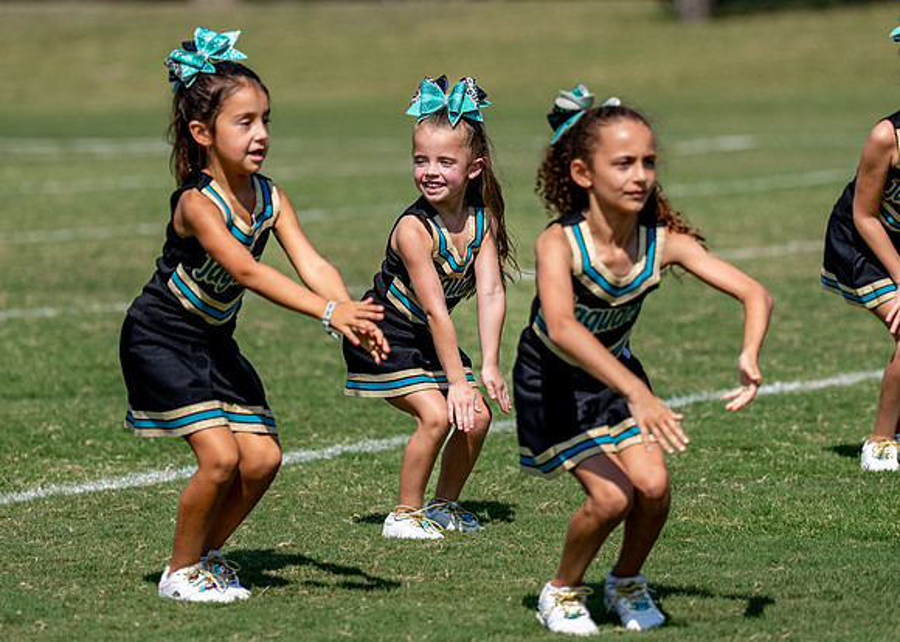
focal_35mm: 247
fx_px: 6300
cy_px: 249
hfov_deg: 8.2
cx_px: 431
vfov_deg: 5.8
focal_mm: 147
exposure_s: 1/2500
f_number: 2.8
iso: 100
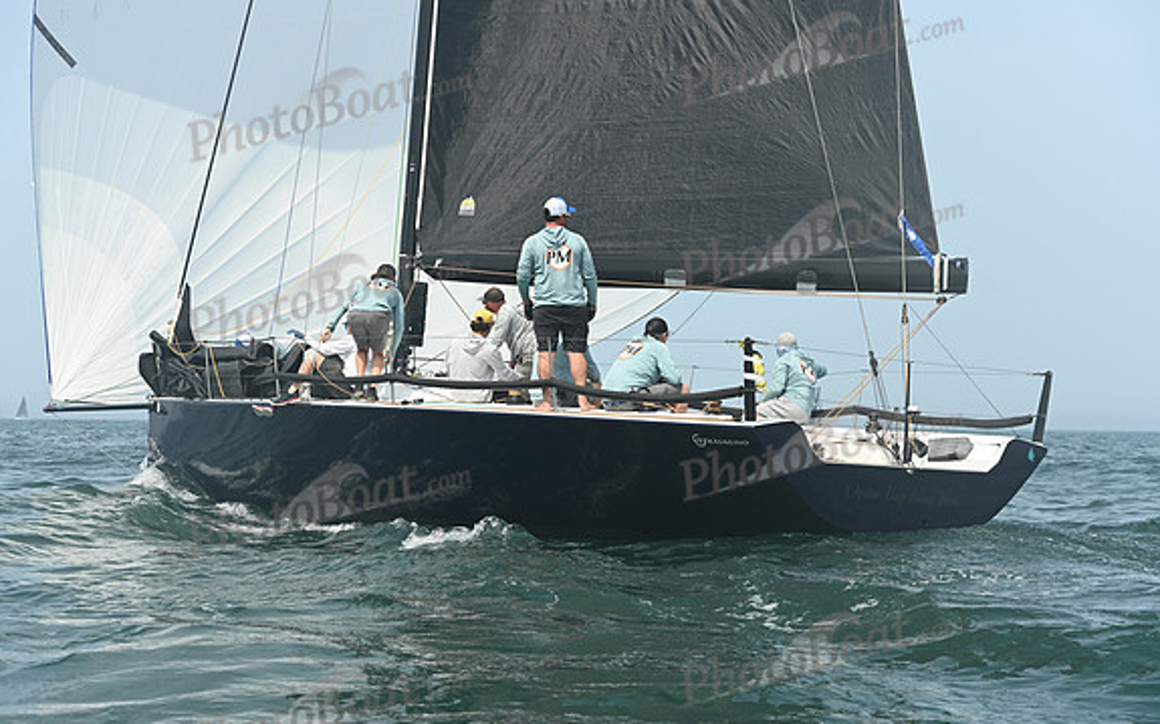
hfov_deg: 28.6
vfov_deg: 18.1
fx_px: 2276
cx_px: 577
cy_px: 372
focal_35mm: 72
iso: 320
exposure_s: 1/1250
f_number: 5.6
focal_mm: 70
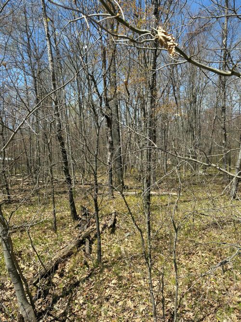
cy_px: 161
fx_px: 241
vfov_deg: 67.3
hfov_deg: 53.0
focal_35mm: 26
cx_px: 120
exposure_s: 1/1953
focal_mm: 5.96
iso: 50
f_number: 1.6
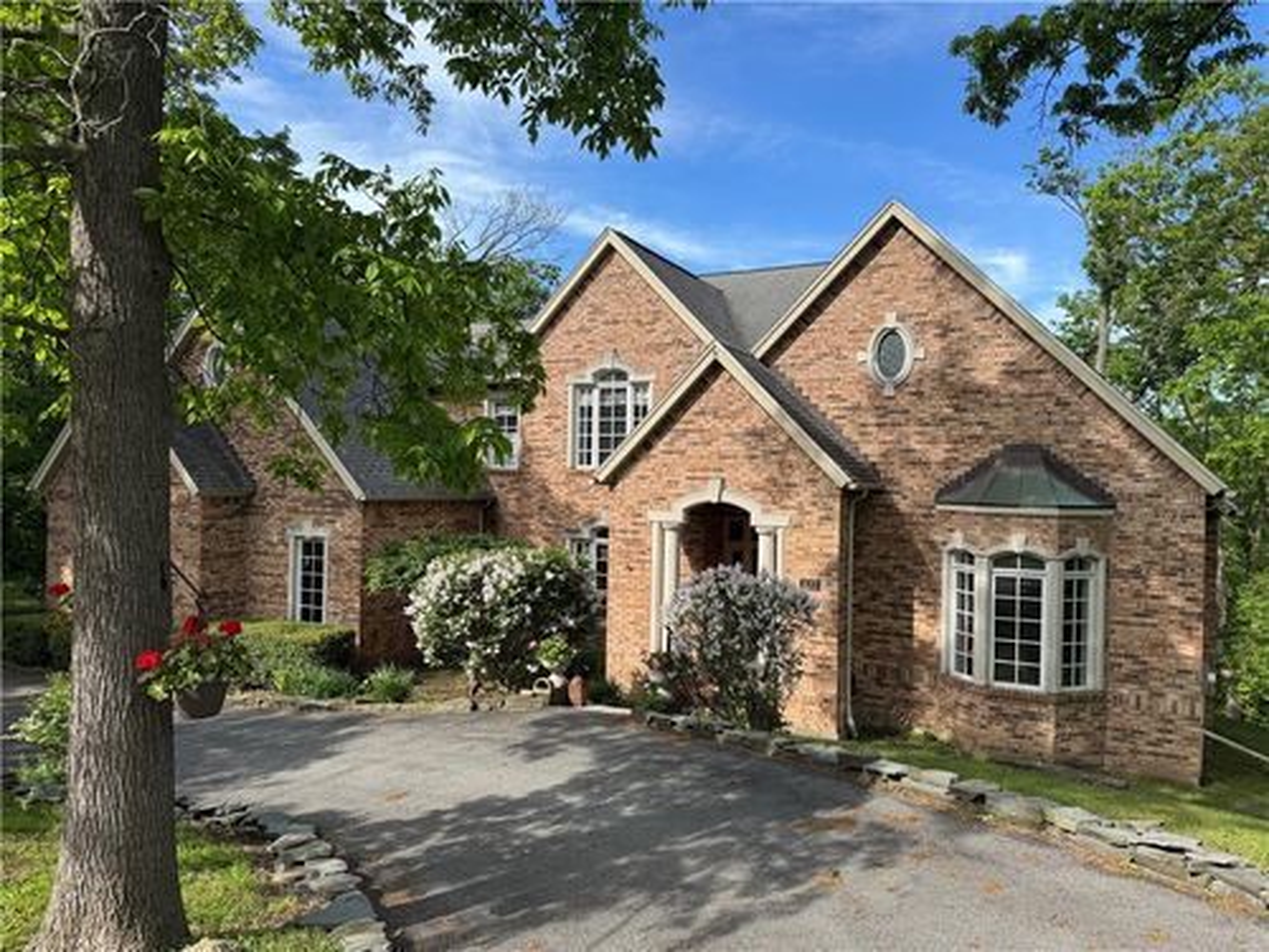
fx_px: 880
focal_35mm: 24
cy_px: 476
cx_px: 634
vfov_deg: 56.8
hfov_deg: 71.6
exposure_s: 1/1980
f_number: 1.78
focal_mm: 6.76
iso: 80
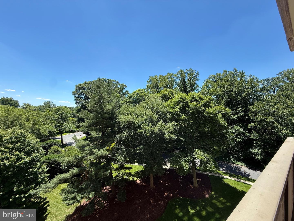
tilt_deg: +1.0
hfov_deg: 102.1
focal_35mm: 14
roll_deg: -1.4
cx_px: 147
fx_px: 119
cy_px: 110
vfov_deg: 85.7
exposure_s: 1/876
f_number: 2.2
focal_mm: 2.22
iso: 50
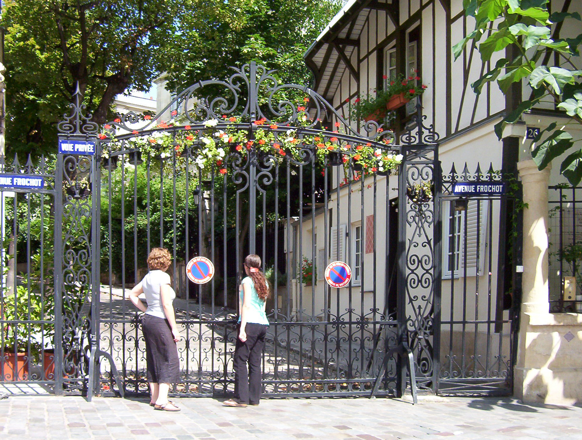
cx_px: 291
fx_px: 607
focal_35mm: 36
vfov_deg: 39.8
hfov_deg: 51.2
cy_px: 220
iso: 100
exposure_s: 1/291
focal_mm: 5.54
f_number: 5.24
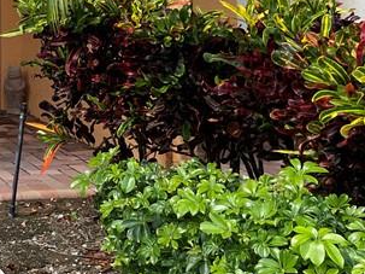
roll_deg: +1.1
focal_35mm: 88
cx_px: -212
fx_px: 928
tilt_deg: +1.8
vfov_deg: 15.9
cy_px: -88
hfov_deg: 19.0
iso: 32
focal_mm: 4.2
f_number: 1.6
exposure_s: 1/1490
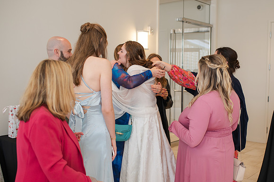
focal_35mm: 42
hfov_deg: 46.3
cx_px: 161
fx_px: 319
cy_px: 102
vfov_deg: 31.9
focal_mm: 35
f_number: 3.2
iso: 400
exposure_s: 1/200
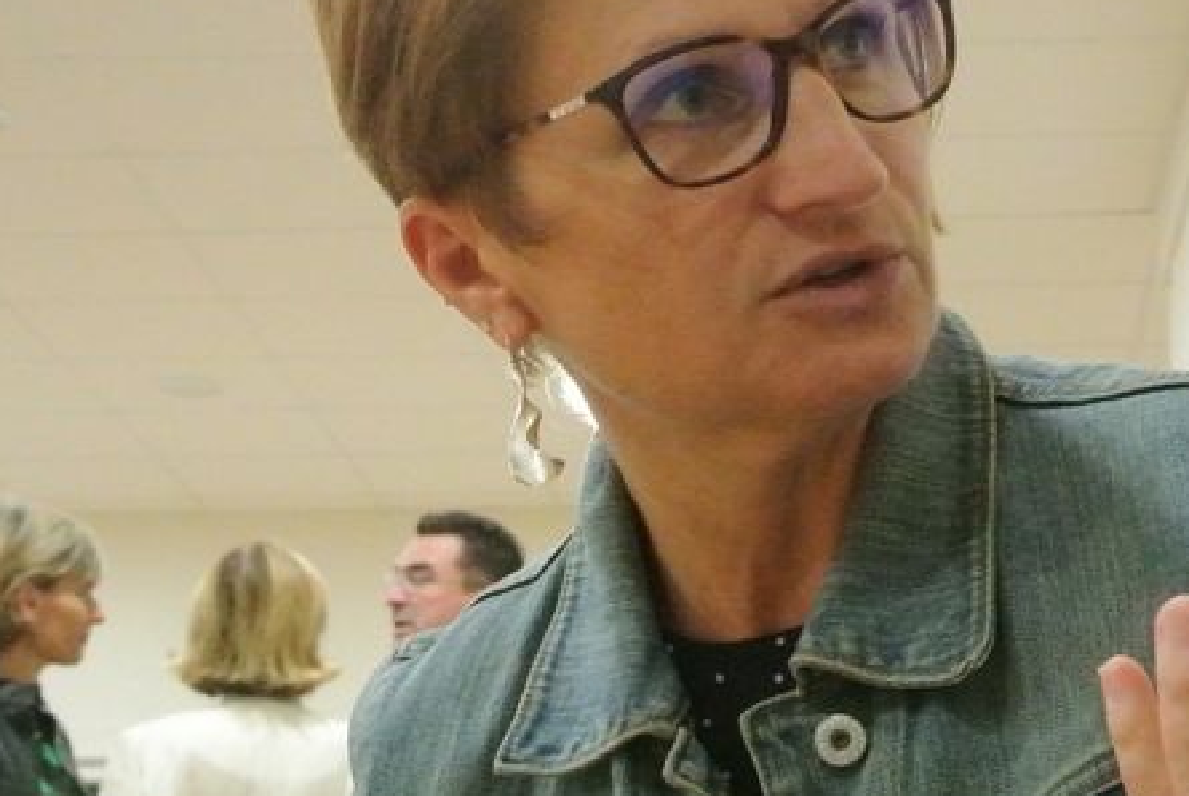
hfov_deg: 21.0
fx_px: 3208
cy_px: 258
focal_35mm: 97
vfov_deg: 14.1
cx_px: 673
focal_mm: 20.3
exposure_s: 1/60
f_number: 8
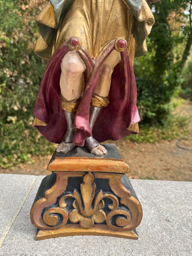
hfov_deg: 56.8
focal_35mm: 24
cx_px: 96
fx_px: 177
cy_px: 128
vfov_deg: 71.6
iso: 80
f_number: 1.78
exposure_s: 1/627
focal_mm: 6.76
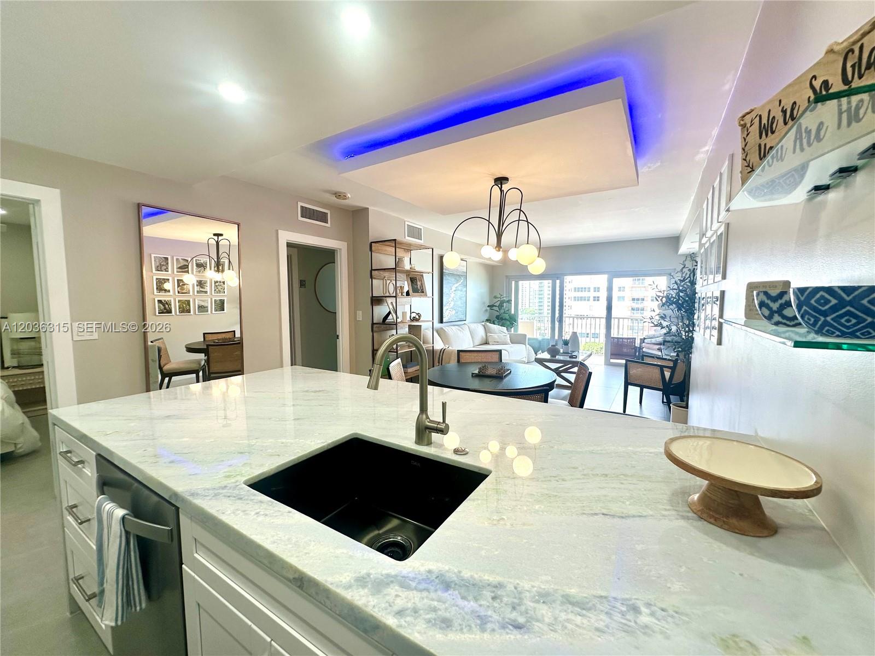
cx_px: 438
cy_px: 328
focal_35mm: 14
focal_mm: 2.22
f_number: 2.2
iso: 64
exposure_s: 1/120
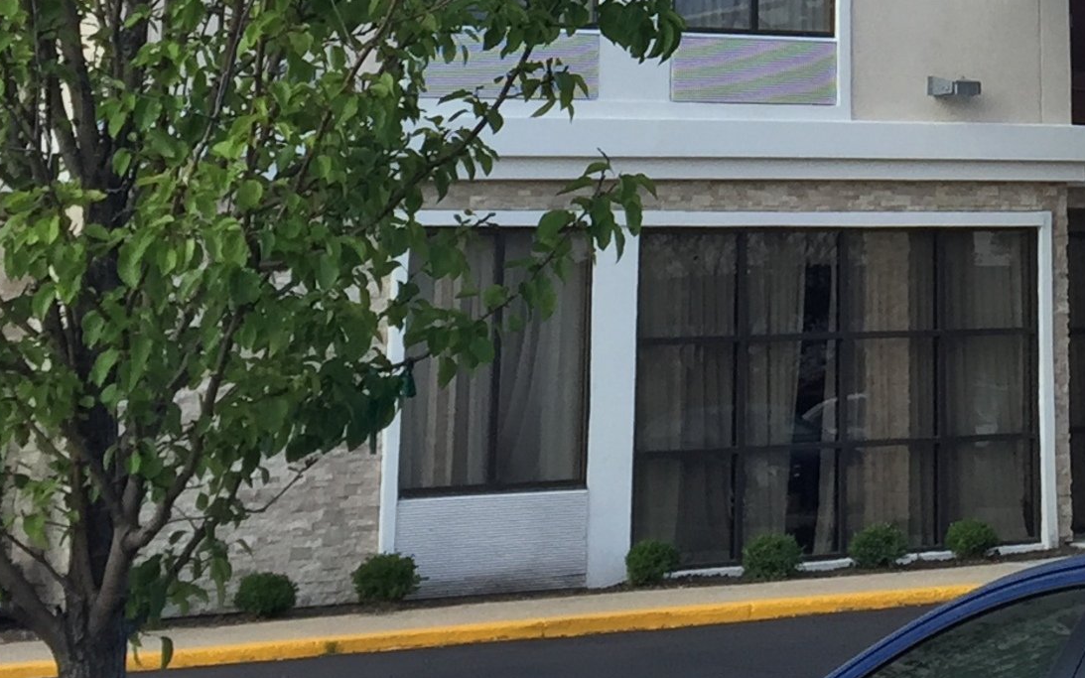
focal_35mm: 108
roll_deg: +0.6
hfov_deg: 18.6
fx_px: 3193
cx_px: 1161
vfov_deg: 11.1
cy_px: -637
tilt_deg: +16.0
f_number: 2.2
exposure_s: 1/860
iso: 32
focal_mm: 4.15
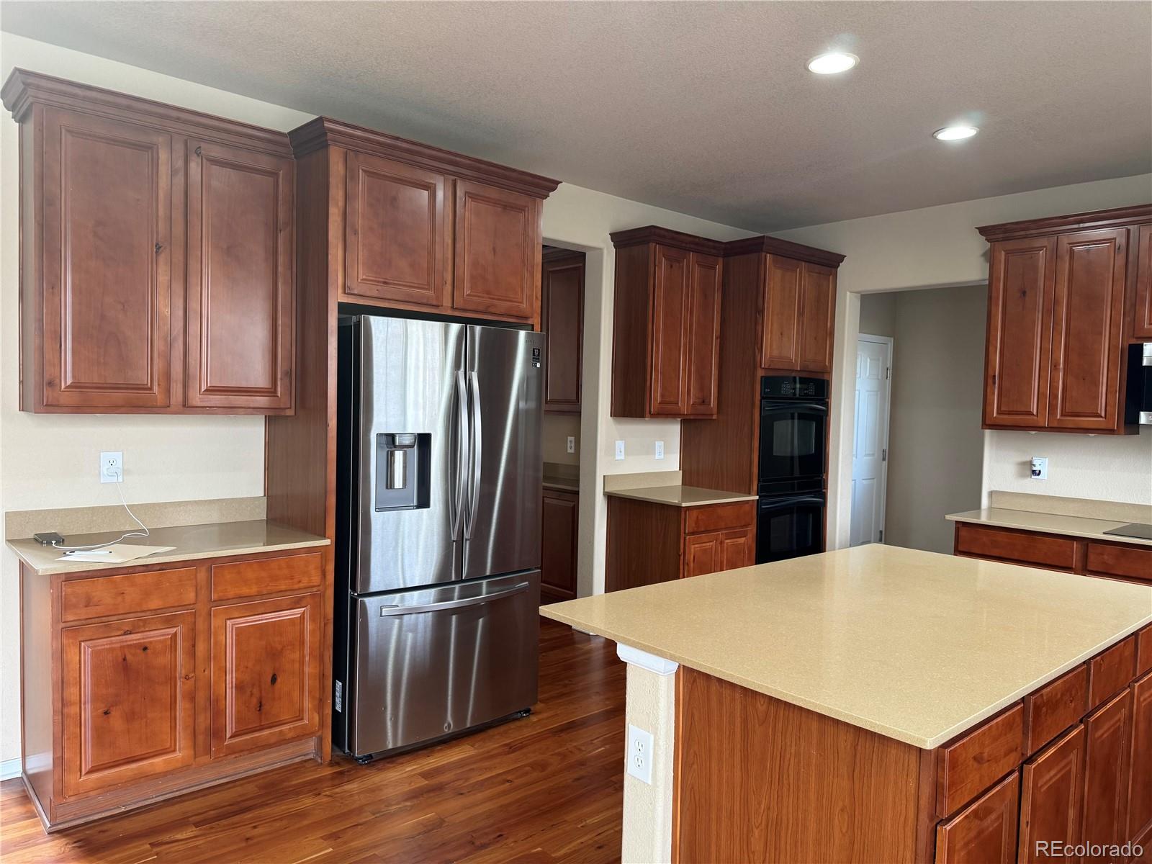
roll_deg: -1.6
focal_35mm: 24
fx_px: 799
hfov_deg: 71.6
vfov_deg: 56.8
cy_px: 432
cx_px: 576
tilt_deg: -2.5
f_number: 1.78
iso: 200
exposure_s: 1/60
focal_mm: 6.76
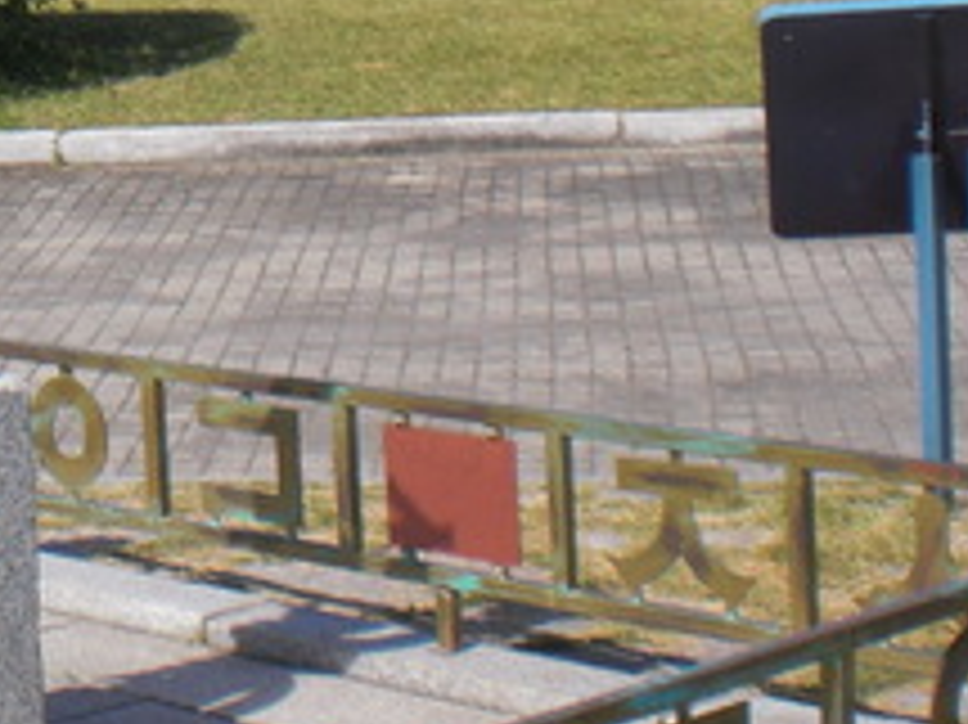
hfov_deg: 15.0
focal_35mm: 124
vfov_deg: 11.8
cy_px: -52
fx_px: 3466
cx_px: -392
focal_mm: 6.3
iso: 64
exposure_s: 1/320
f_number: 5.6
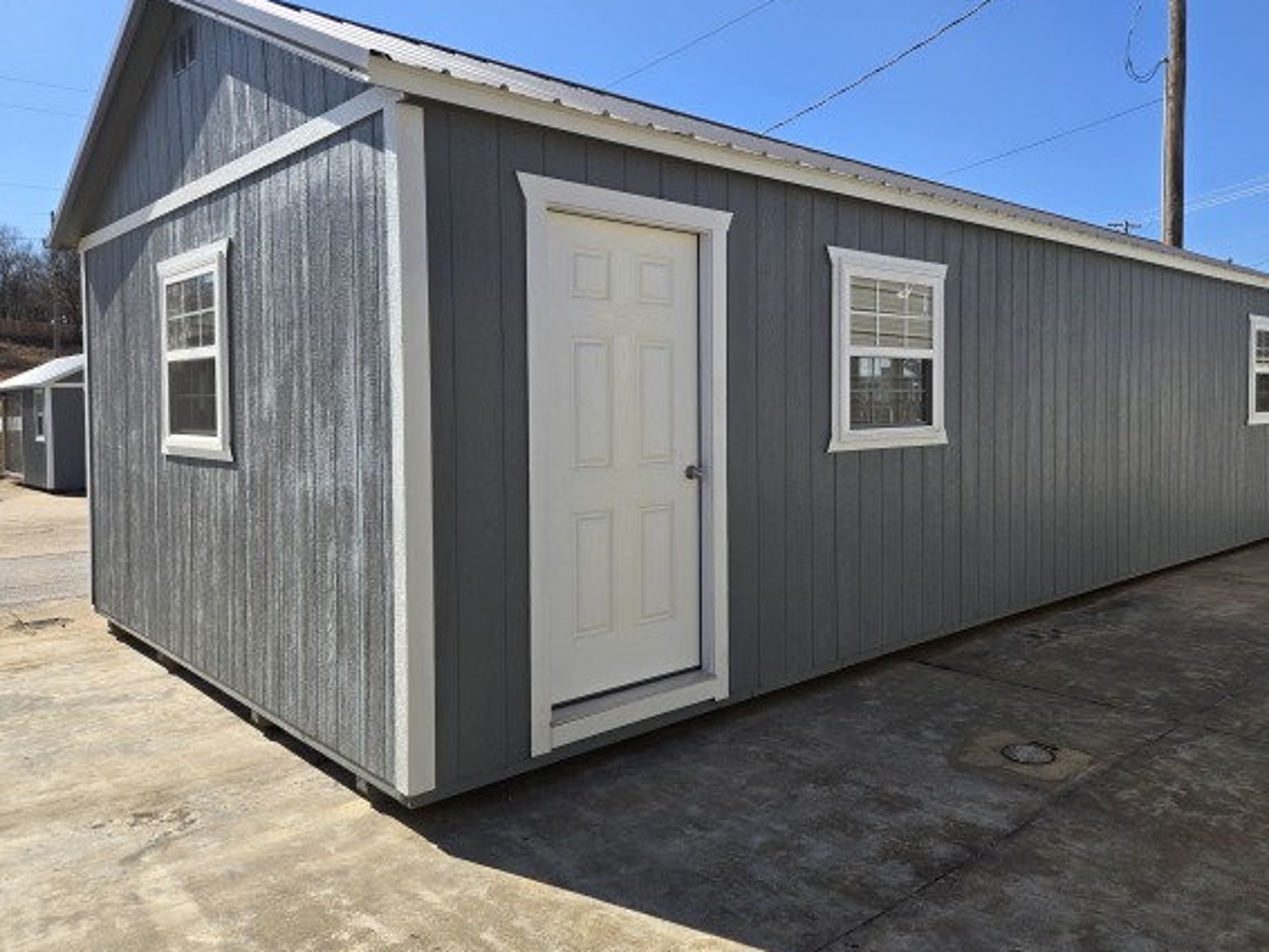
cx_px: 677
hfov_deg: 67.2
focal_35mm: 26
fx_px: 954
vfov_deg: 53.0
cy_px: 441
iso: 25
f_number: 1.8
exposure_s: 1/1546
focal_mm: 5.4
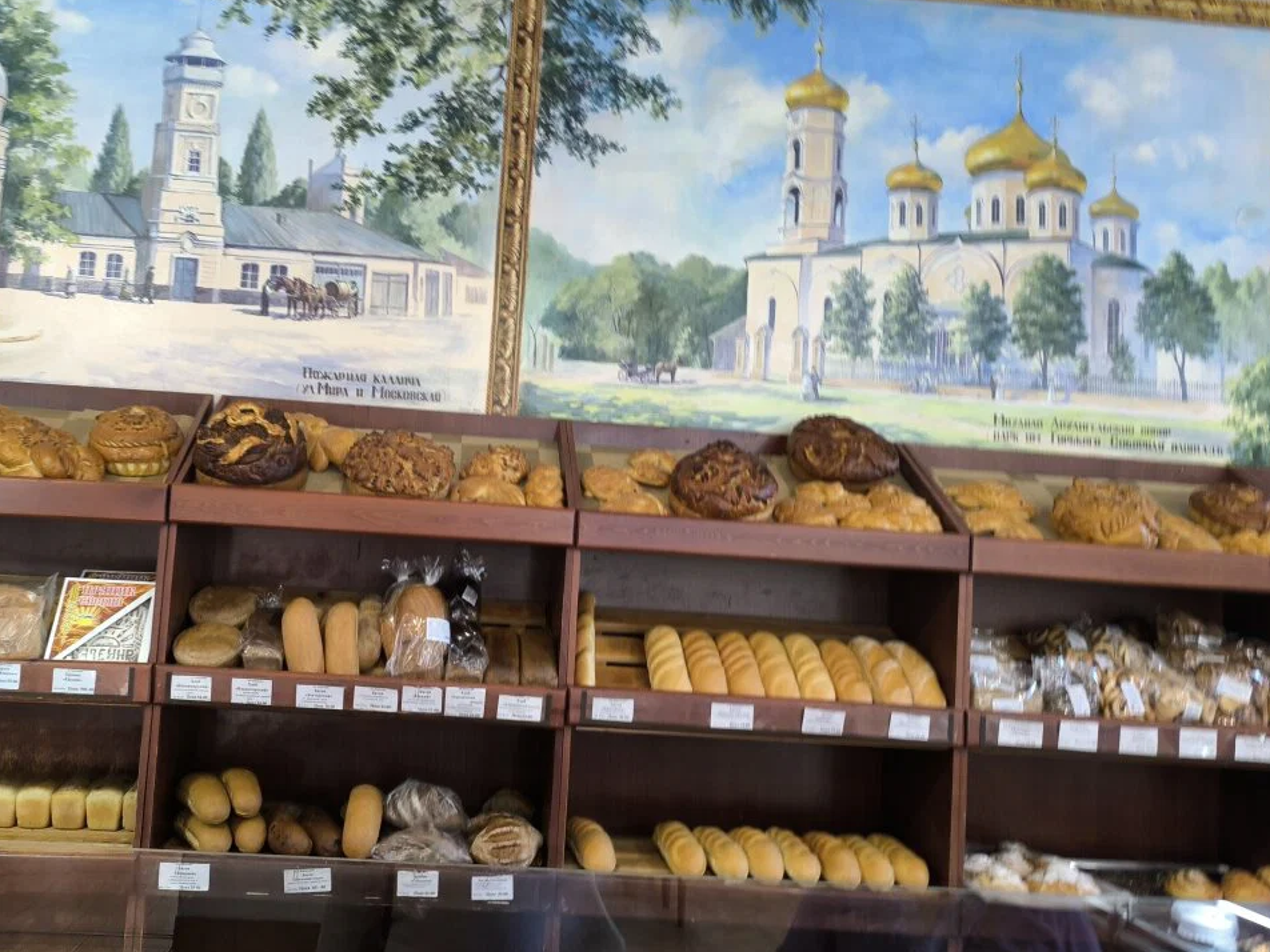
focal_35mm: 29
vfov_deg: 48.2
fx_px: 1064
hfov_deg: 61.0
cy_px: 456
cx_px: 488
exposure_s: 1/25
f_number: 1.65
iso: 1000
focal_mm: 6.14
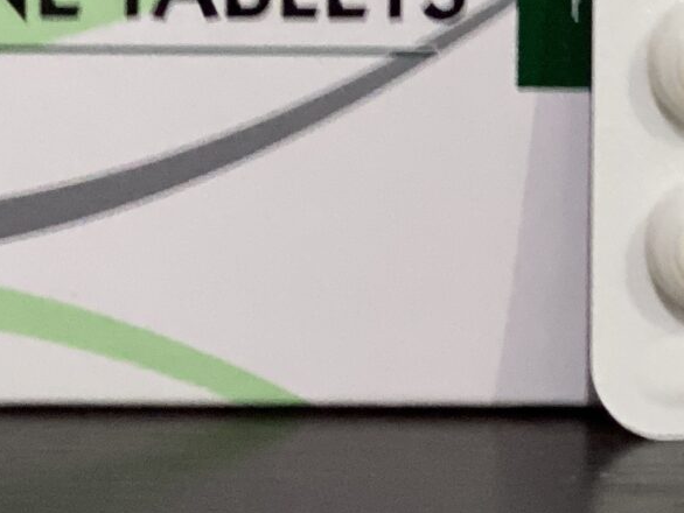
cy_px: -231
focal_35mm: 227
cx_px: 310
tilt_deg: -6.2
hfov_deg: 8.7
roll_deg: +1.7
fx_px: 4487
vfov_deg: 6.5
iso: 250
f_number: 2
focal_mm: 6
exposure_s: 1/33
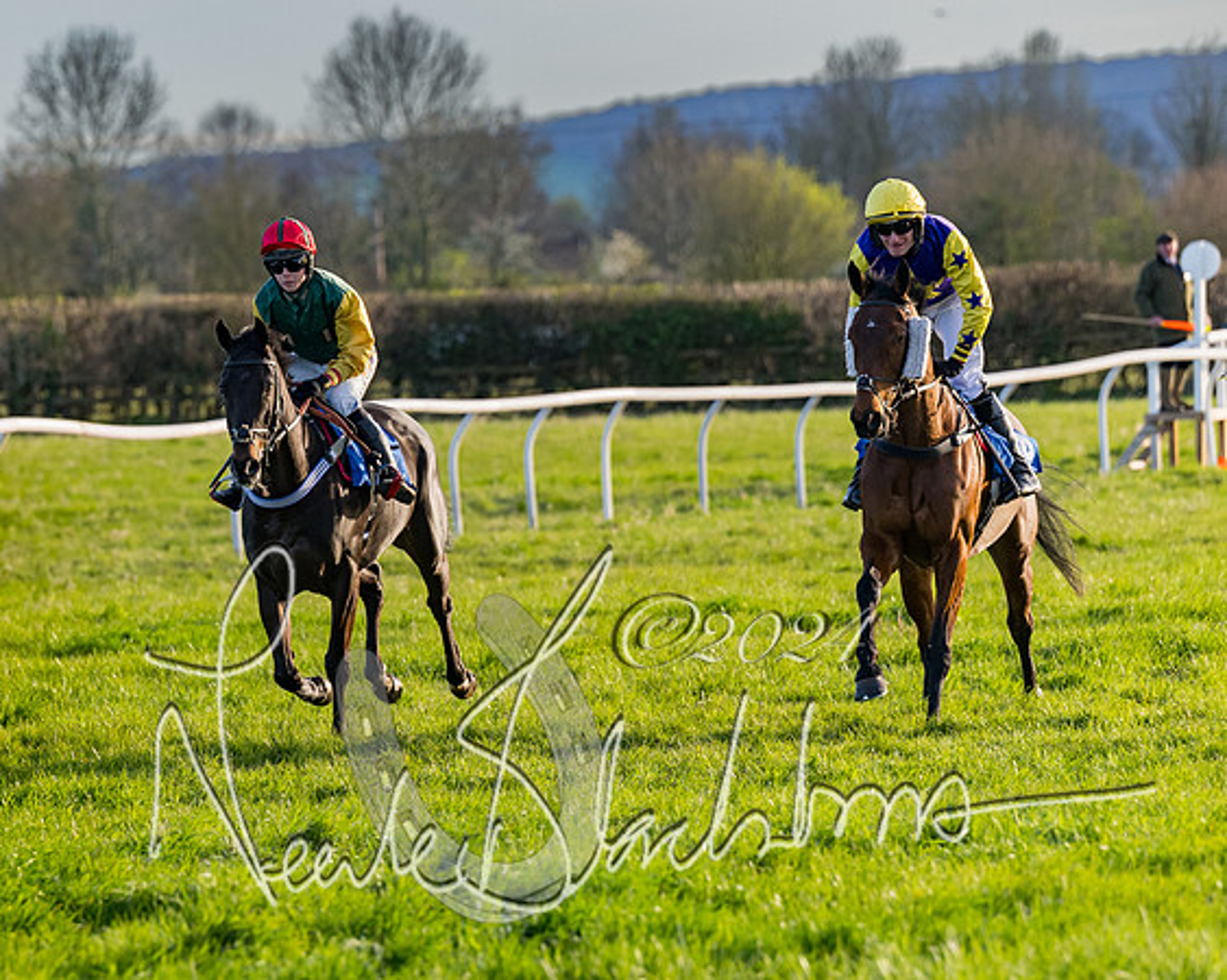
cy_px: 490
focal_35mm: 333
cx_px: 397
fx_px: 12072
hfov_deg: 5.8
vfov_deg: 4.7
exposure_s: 1/1000
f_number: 4
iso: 400
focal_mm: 175
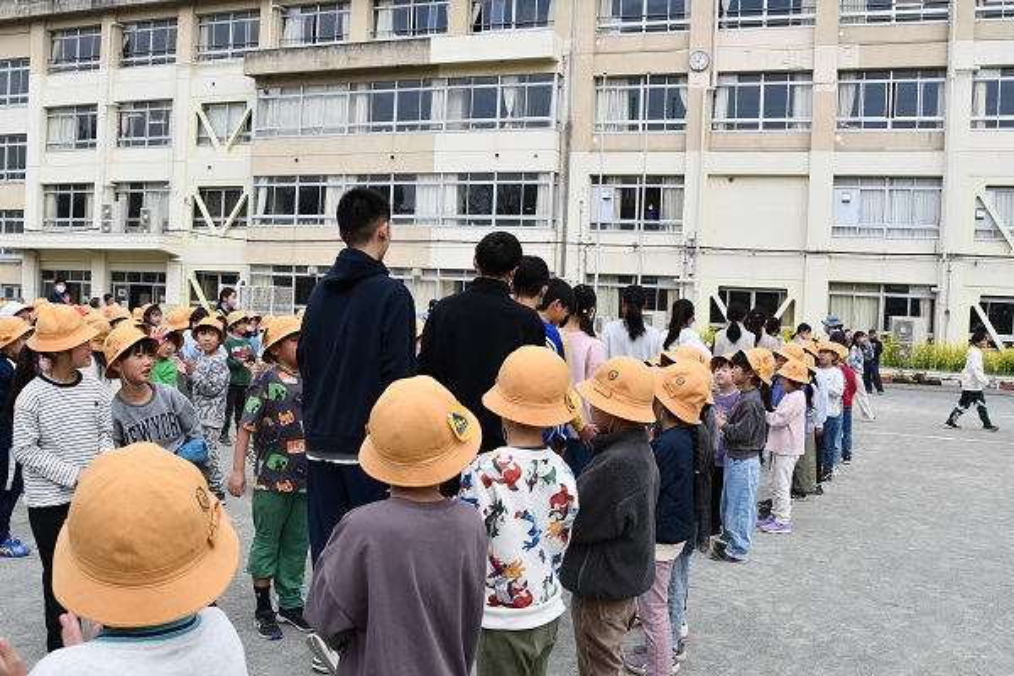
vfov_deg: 36.9
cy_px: 338
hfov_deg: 53.1
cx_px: 507
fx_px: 1014
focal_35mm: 36
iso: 125
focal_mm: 18
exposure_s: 1/250
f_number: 8
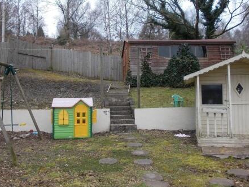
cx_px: 121
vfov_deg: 38.7
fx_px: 266
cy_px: 86
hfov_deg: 50.1
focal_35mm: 37
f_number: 2.7
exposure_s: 1/60
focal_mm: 4
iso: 80
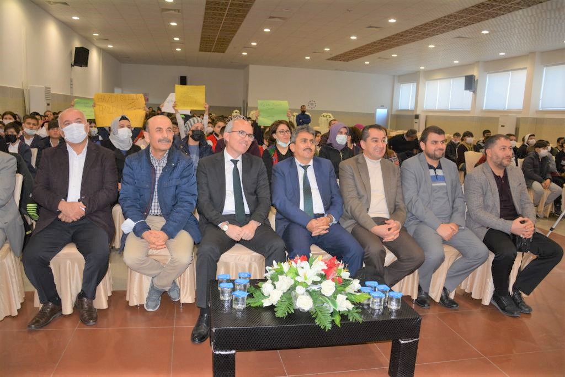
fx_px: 424
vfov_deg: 47.9
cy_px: 188
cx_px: 282
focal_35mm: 27
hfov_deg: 67.4
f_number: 3.5
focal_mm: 18
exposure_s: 1/60
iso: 640
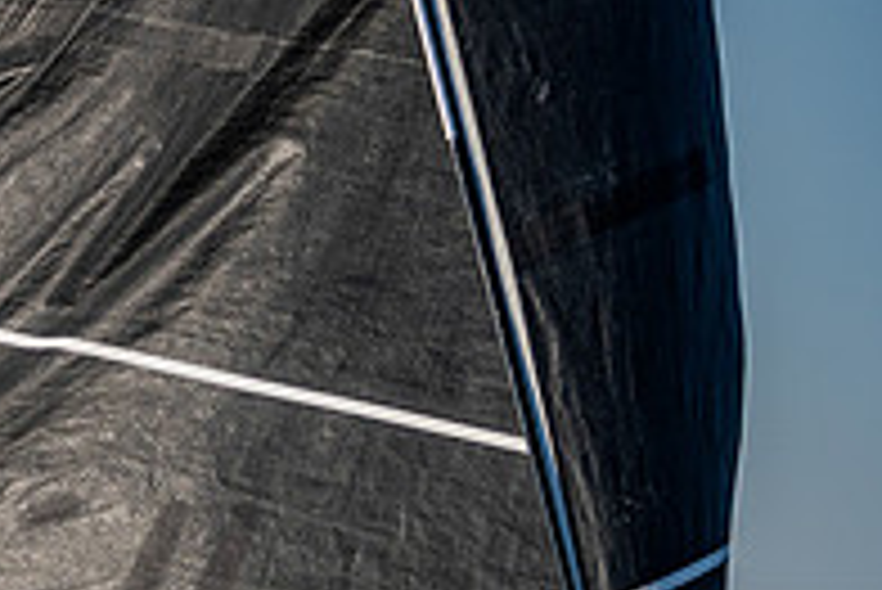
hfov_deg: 4.5
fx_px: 11106
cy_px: 714
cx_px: -373
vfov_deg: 3.0
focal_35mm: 453
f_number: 4.8
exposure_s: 1/6400
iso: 400
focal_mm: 150
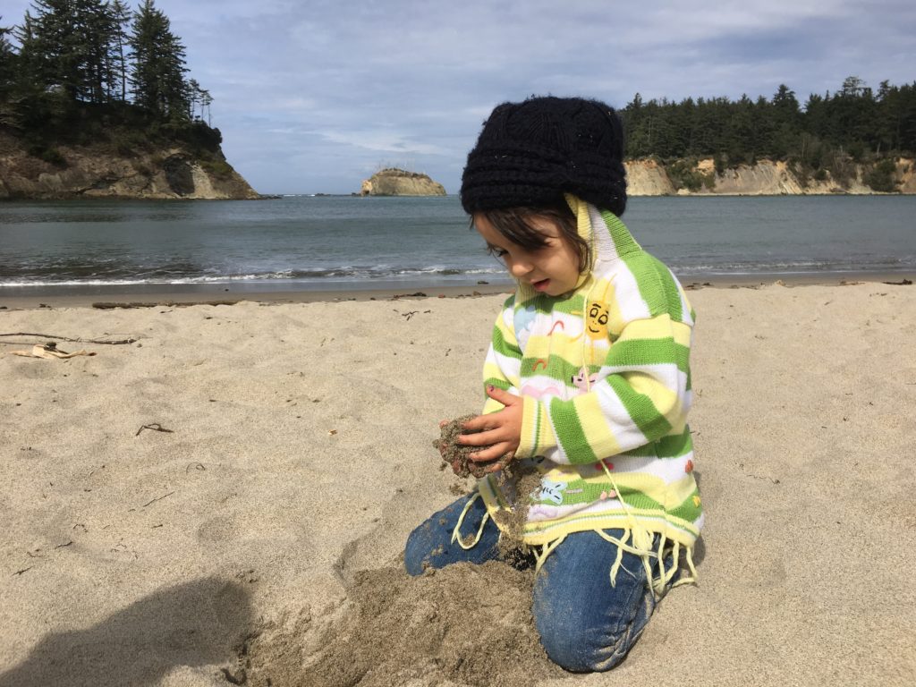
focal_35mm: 29
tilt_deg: -10.9
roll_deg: -0.1
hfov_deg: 61.7
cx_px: 458
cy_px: 344
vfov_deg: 48.2
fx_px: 767
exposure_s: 1/2481
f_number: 2.2
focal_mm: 4.15
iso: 25
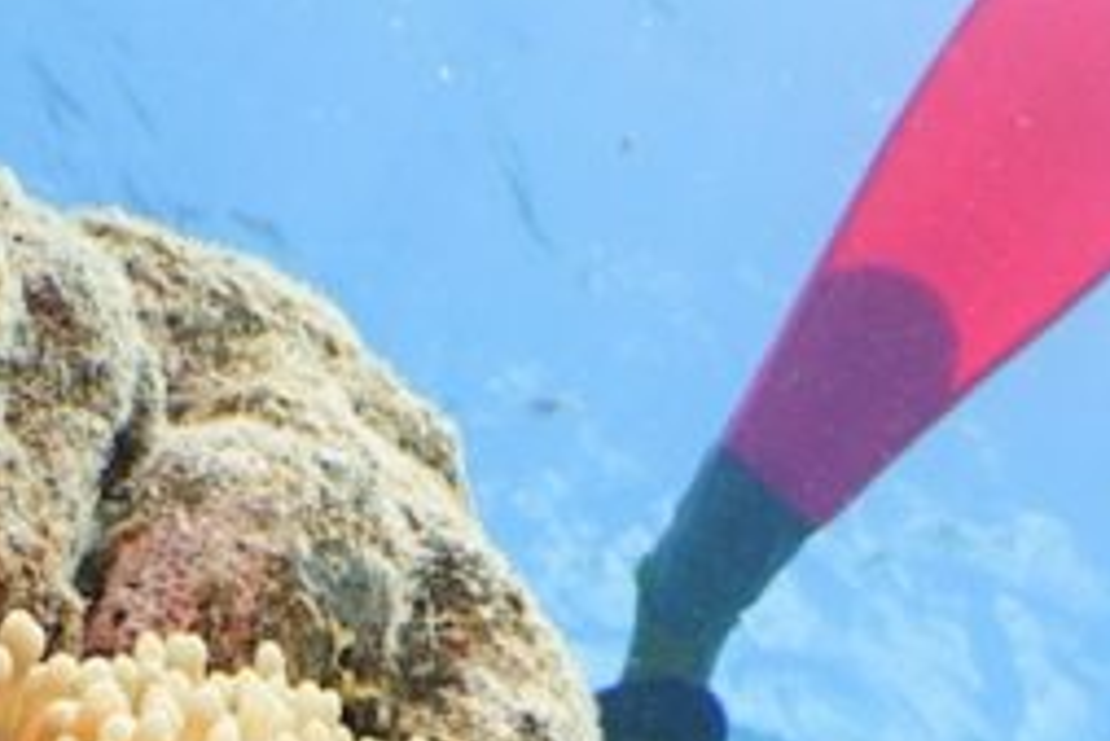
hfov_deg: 15.4
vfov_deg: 9.6
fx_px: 4103
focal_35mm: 133
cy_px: 1539
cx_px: 377
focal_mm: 28
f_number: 11
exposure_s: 1/200
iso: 320
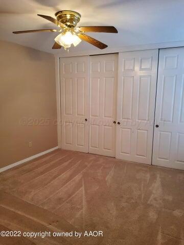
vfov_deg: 67.3
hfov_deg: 53.1
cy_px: 122
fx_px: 184
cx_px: 92
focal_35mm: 26
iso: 500
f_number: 2
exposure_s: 1/40
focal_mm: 3.08
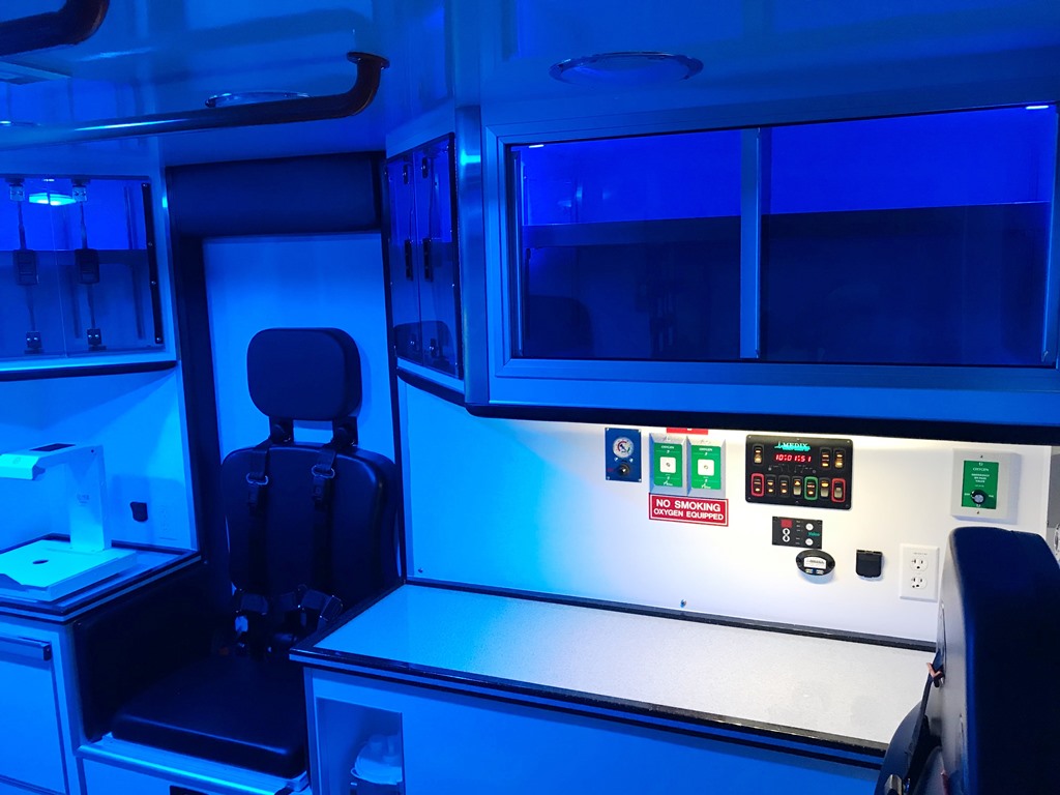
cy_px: 398
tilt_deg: -8.4
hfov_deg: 63.4
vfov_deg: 49.7
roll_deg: +1.3
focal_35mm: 28
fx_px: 857
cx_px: 530
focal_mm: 3.99
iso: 64
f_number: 1.8
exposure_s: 1/15
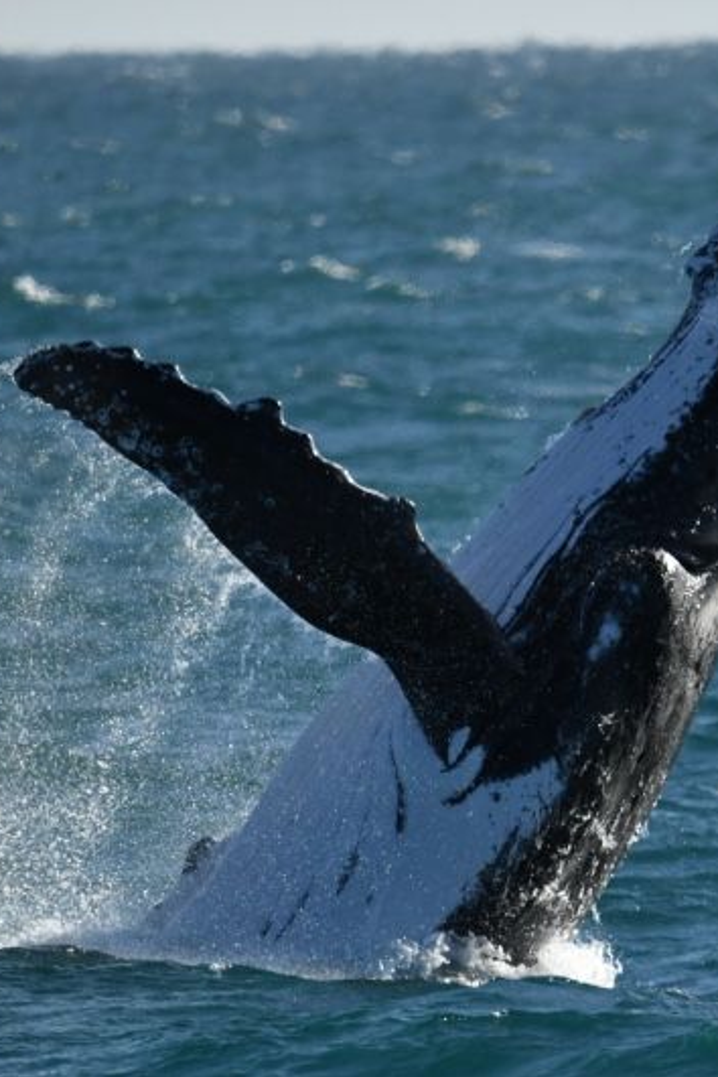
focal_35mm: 904
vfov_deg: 2.3
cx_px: 229
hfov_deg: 1.5
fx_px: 27043
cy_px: 538
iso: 1100
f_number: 6.3
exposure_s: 1/8000
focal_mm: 600
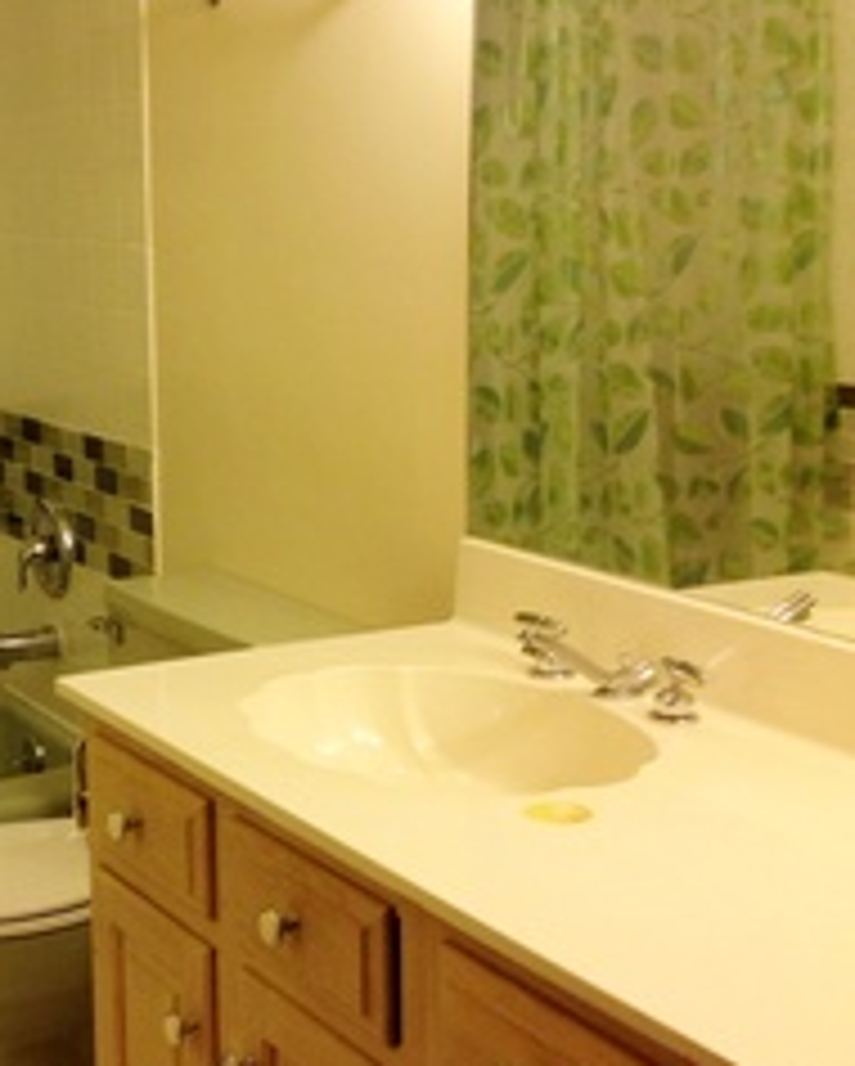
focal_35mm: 69
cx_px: 79
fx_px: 2180
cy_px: 522
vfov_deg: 27.5
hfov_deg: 21.7
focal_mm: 4.28
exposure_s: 1/15
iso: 80
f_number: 2.4
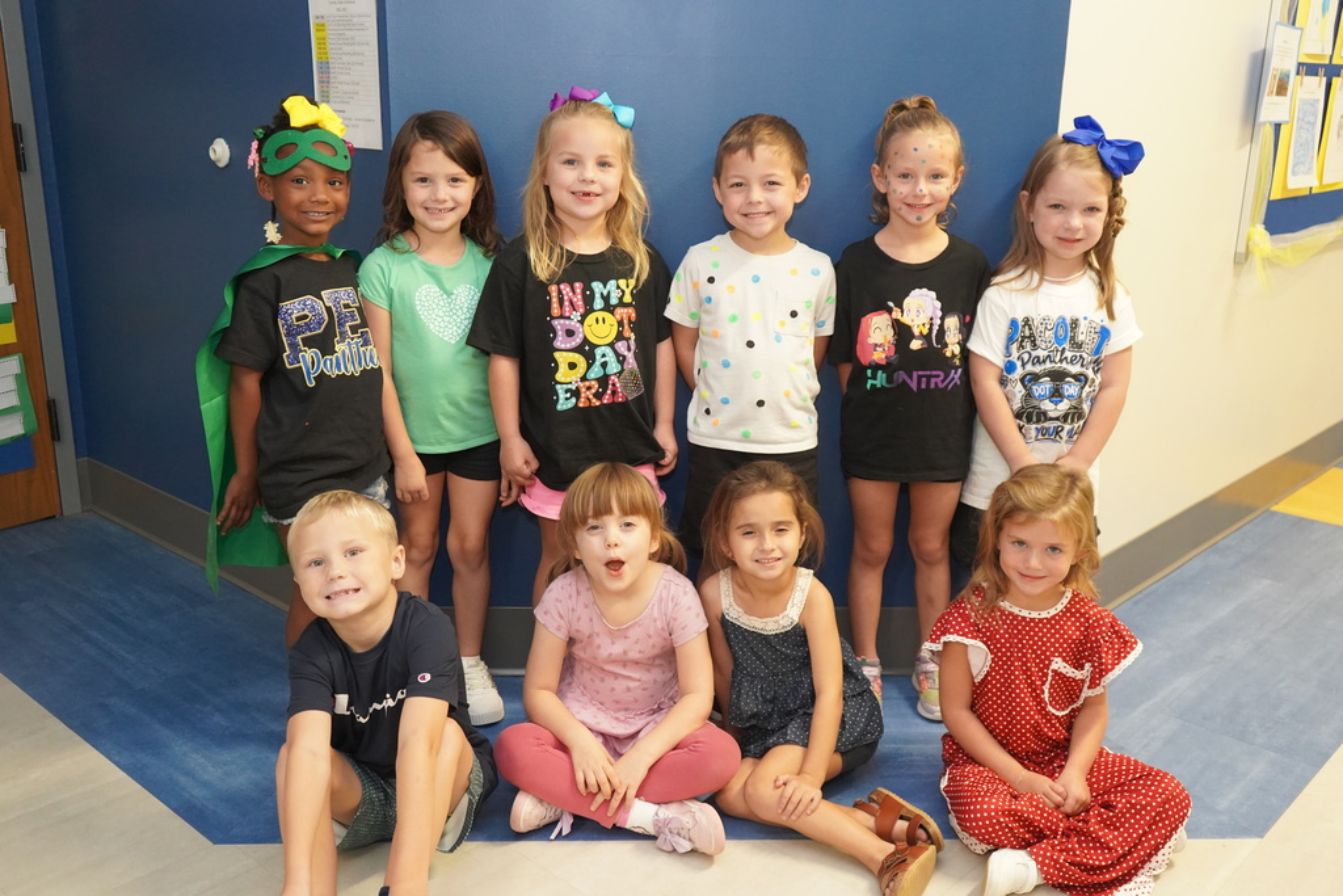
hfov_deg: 57.2
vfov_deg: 40.0
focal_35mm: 33
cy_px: 448
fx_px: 1231
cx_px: 672
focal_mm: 33
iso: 5000
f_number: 4
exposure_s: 1/160
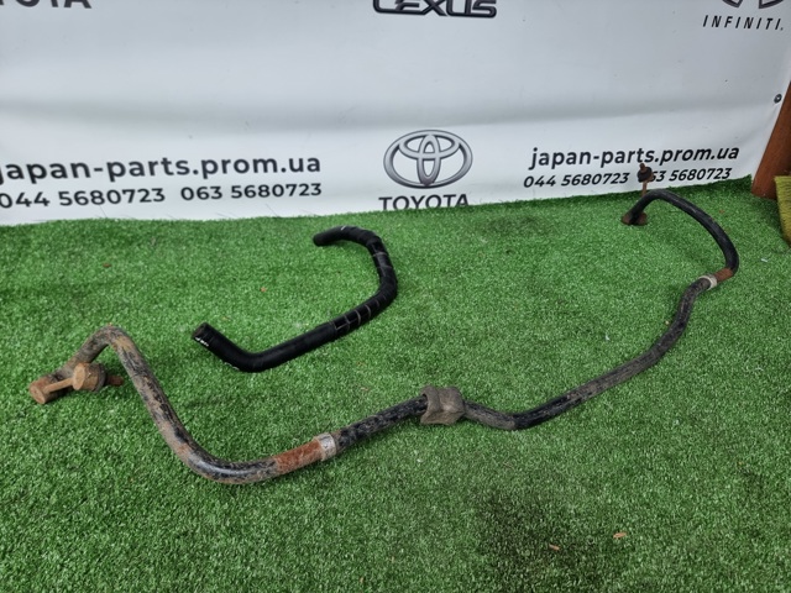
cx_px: 396
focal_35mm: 24
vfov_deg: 56.8
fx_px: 548
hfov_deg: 71.6
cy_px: 296
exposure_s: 1/108
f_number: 1.8
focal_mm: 6.7
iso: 50
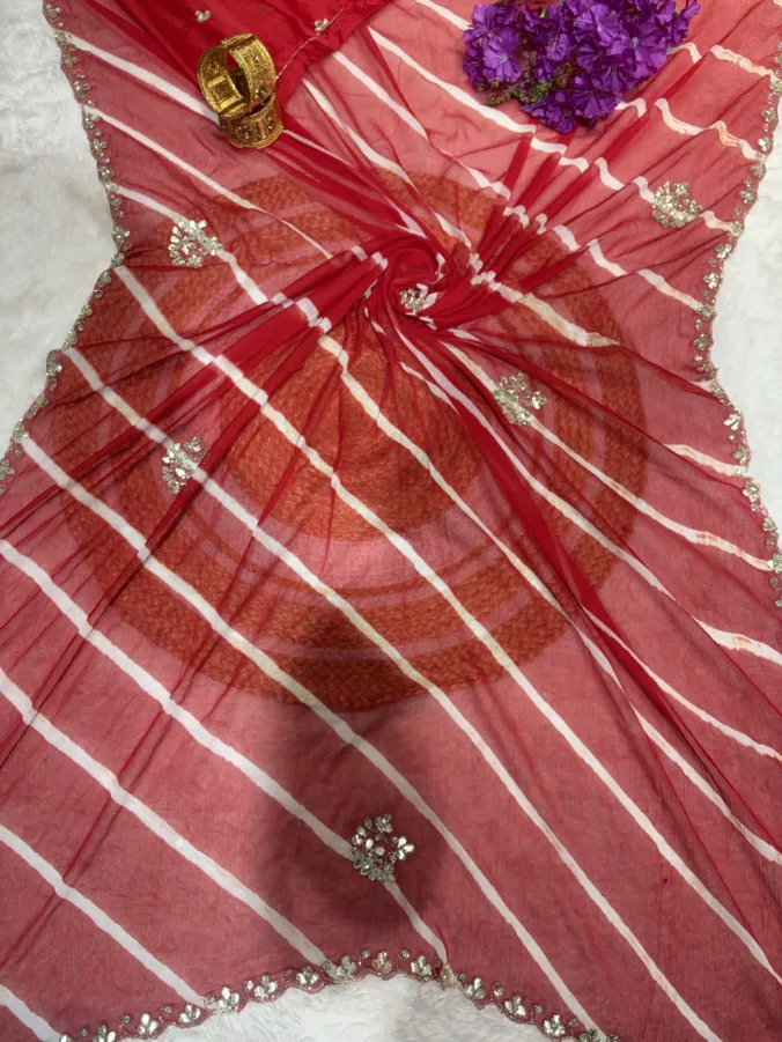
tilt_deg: -75.3
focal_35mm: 26
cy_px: 521
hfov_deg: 53.1
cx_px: 391
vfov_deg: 67.3
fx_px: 783
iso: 80
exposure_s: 1/100
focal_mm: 5.96
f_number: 1.6
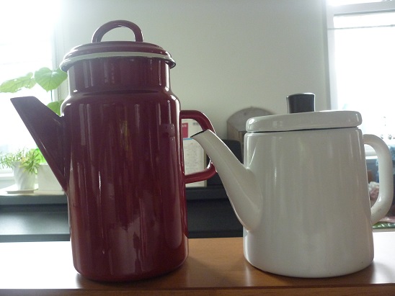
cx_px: 198
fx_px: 377
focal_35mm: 33
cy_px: 148
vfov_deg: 42.9
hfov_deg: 55.4
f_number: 2.8
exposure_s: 1/25
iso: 400
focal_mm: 5.5
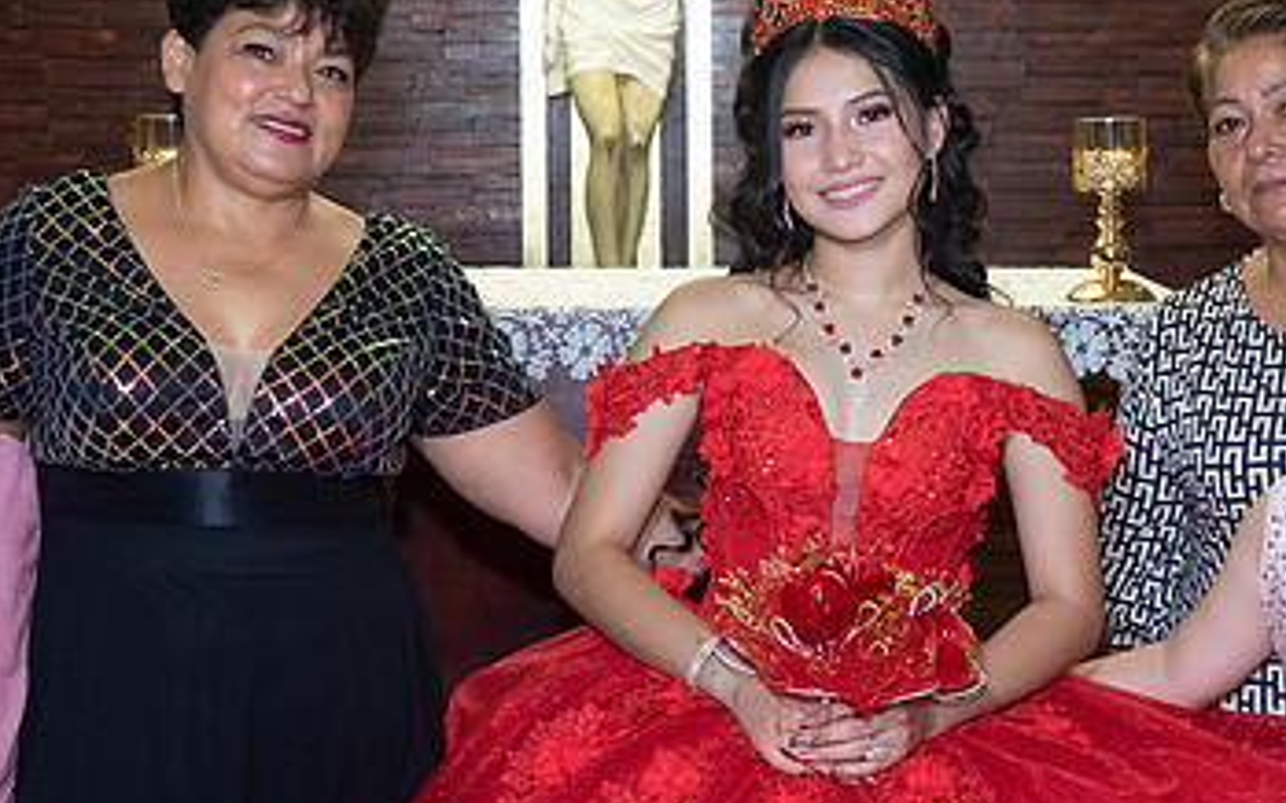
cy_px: 271
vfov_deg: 14.8
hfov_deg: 23.5
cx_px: 763
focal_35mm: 88
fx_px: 3084
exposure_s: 1/160
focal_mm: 35
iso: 1000
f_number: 5
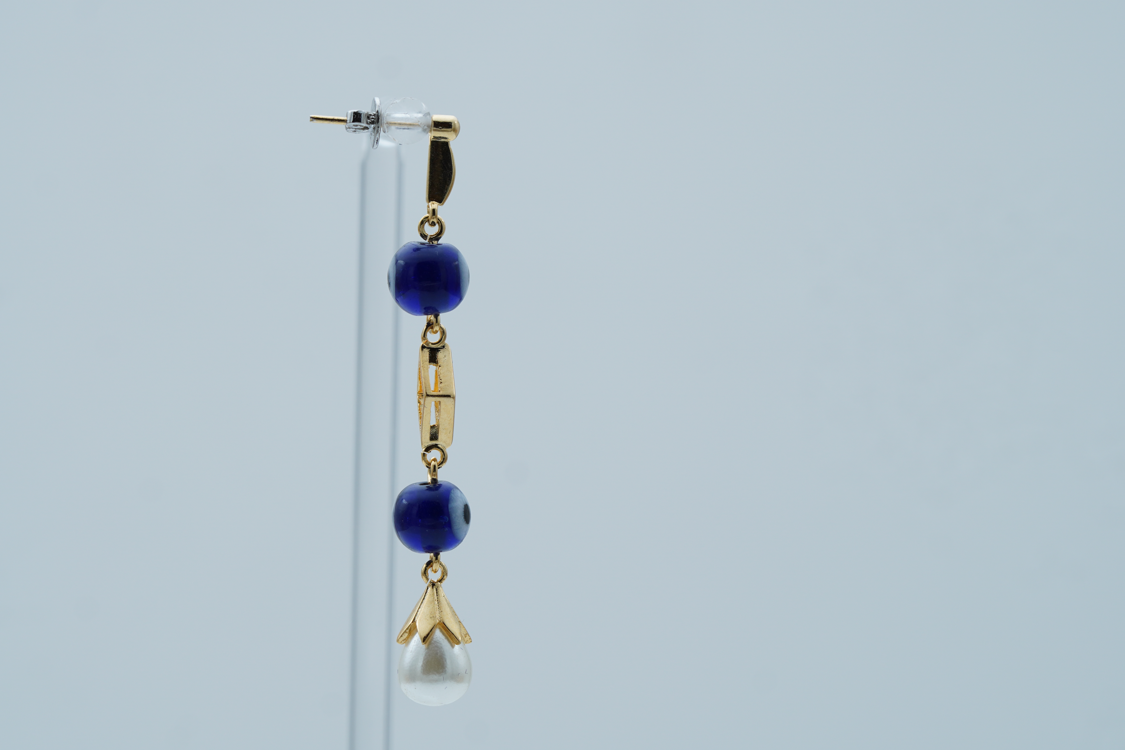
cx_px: 562
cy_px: 375
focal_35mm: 135
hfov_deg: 15.2
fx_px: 4218
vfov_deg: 10.2
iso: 200
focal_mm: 90
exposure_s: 1/80
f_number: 6.3
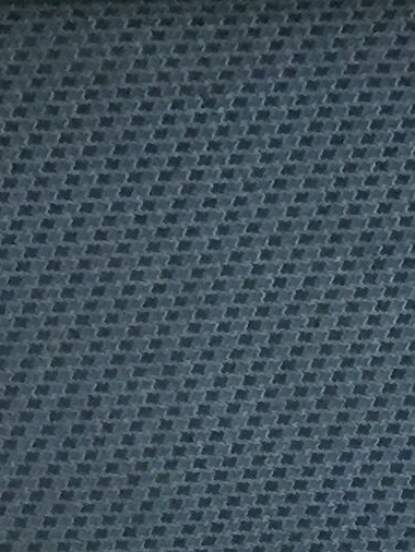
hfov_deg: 7.8
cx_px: 545
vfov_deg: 9.8
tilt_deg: -62.9
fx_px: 2987
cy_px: 1135
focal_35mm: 187
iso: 250
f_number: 2.2
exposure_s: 1/20
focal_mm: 4.15
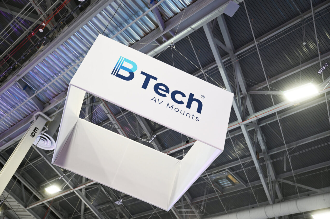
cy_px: 110
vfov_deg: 33.4
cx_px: 165
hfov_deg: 48.5
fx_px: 366
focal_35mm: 40
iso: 1000
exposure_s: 1/125
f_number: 2.8
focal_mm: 40
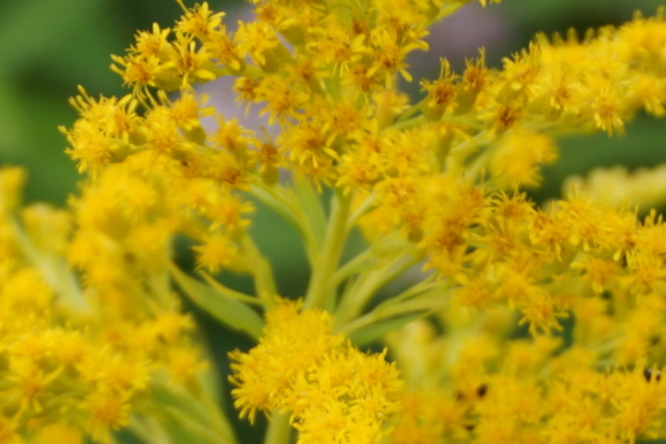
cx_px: 271
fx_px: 3902
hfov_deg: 9.8
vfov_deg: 6.5
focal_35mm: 211
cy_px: 394
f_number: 5
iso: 125
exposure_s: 1/125
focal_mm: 70
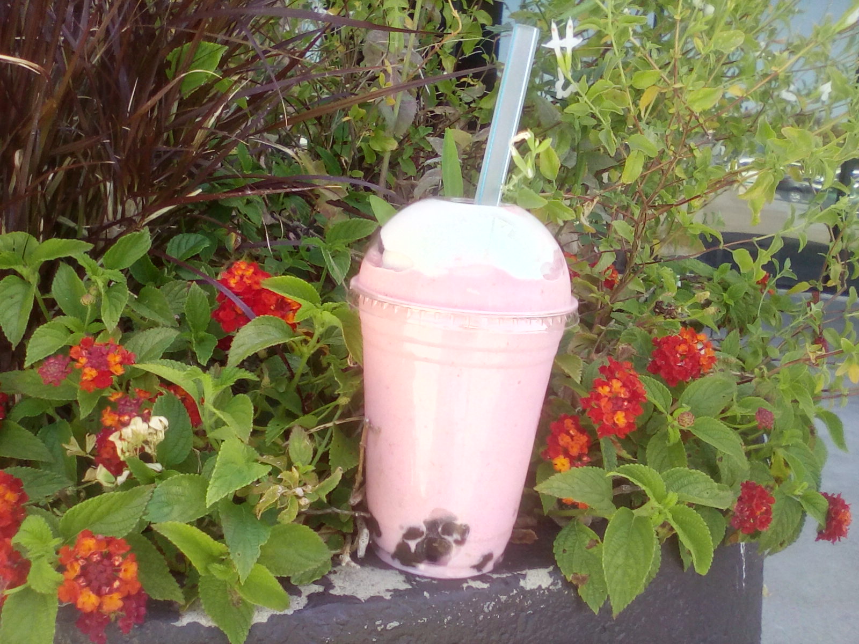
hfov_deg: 52.6
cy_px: 322
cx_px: 430
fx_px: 869
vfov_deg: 40.7
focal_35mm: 35
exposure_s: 1/245
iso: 56
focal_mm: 2.9
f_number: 2.8
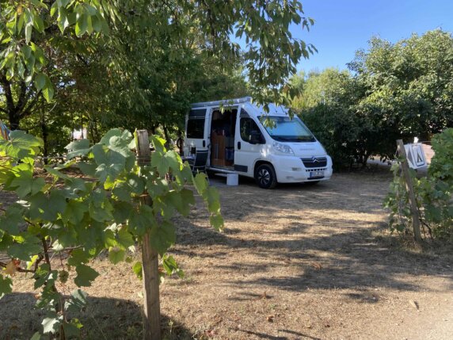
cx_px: 226
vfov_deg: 53.1
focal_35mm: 26
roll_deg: -0.4
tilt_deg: -3.8
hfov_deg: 67.3
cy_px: 170
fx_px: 340
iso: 32
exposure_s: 1/451
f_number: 1.8
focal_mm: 4.25
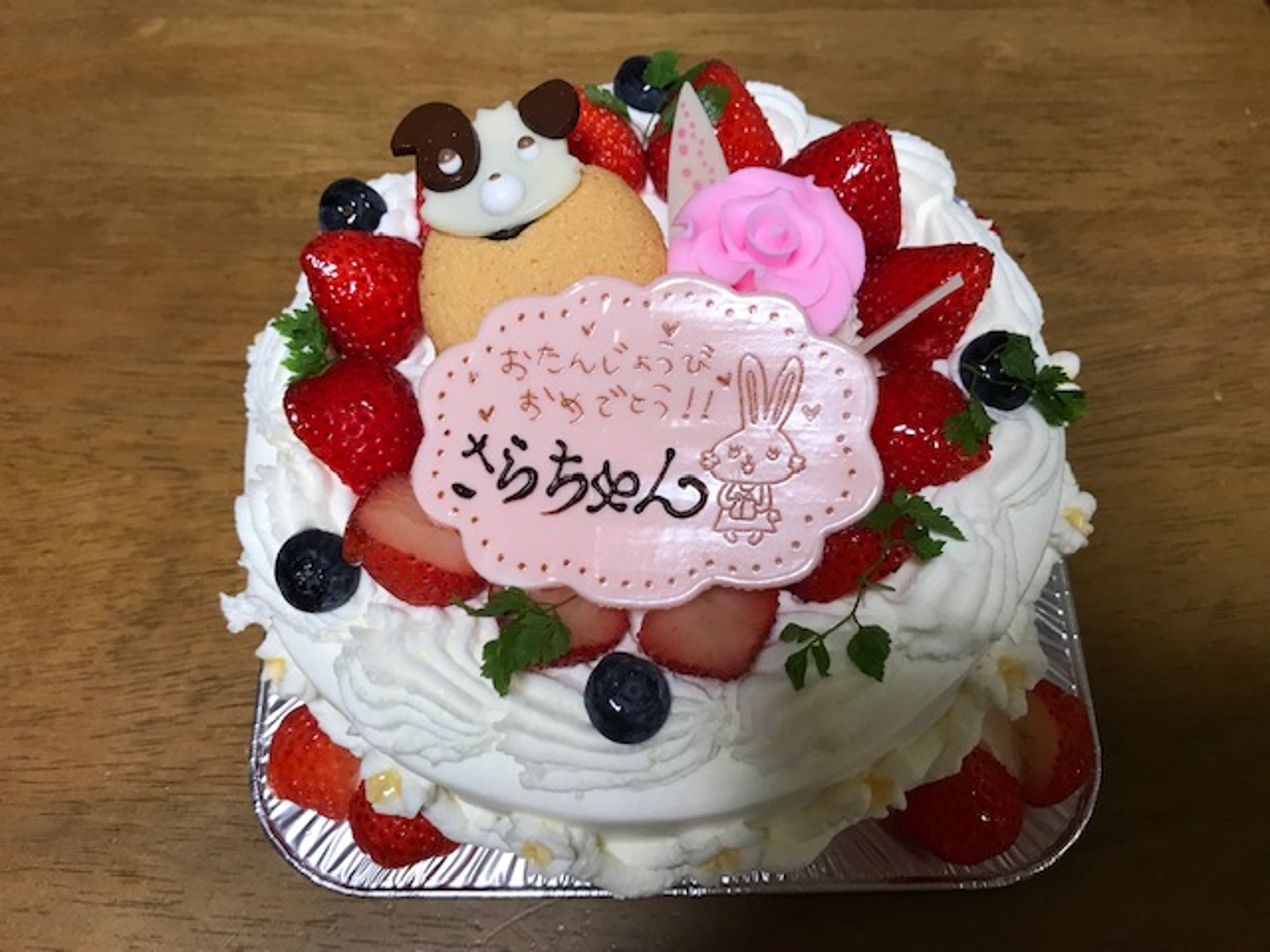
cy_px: 476
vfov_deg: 49.7
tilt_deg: -65.4
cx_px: 635
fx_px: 1027
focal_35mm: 28
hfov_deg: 63.4
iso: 32
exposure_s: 1/33
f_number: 1.8
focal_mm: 3.99
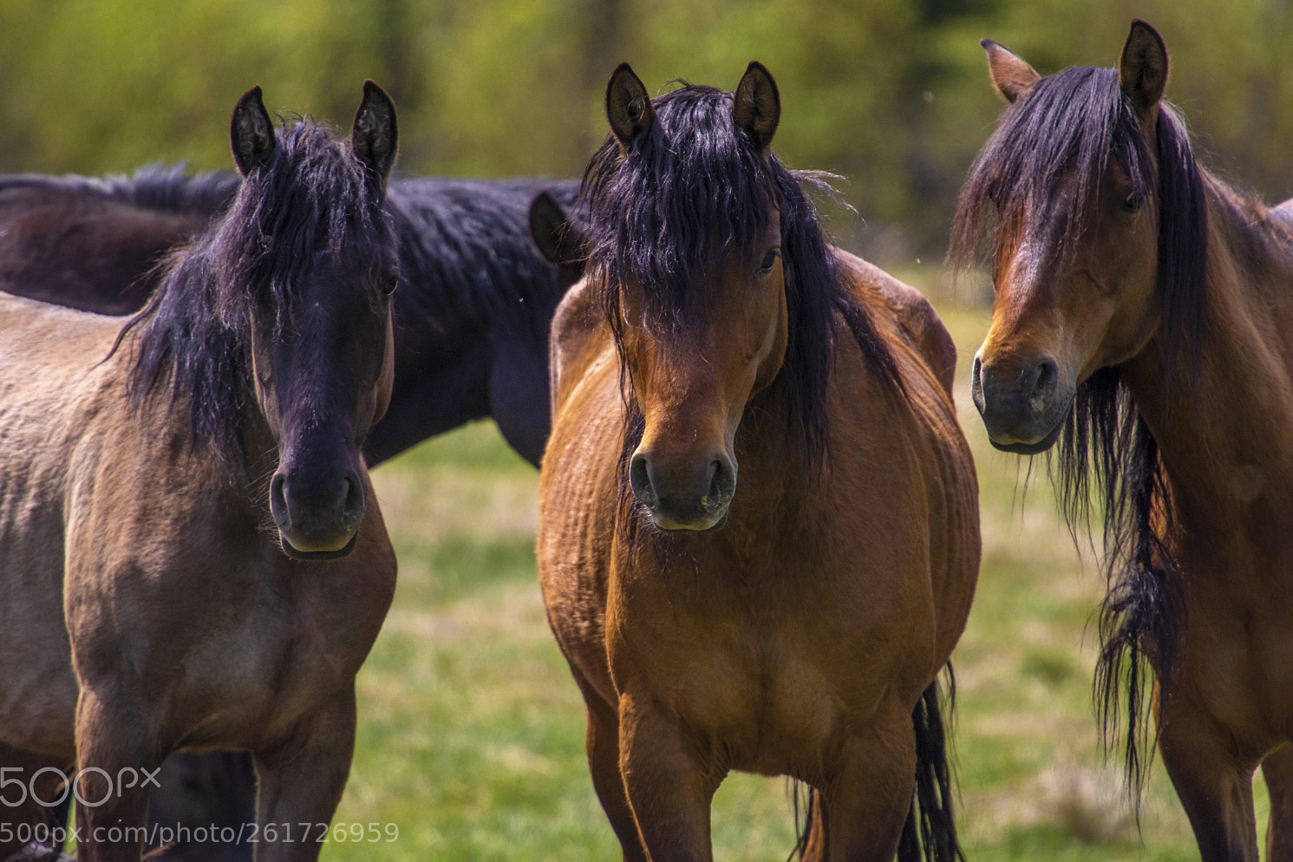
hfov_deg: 3.2
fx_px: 23129
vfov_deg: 2.1
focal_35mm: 644
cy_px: 438
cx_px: 639
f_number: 8
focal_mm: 600
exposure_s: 1/1600
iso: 1000
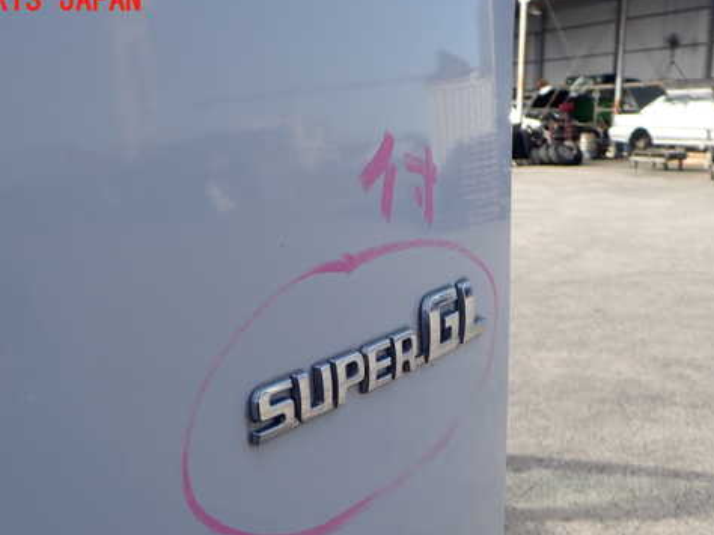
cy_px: 321
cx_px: 319
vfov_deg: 37.5
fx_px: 783
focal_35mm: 38
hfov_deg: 48.9
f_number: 3.2
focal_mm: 5.4
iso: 100
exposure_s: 1/320
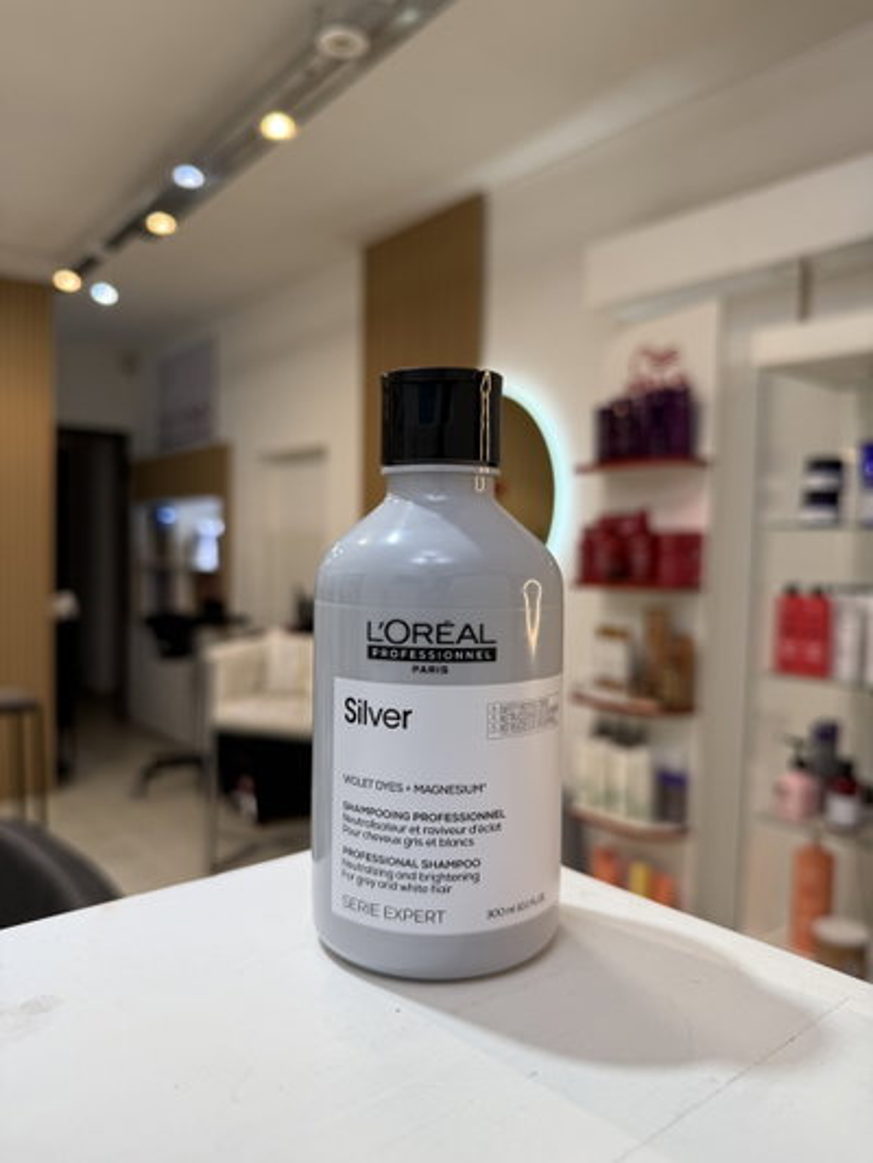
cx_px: 436
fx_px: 807
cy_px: 582
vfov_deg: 71.6
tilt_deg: -2.0
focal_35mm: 24
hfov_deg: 56.8
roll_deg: -0.9
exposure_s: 1/121
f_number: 1.78
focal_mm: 6.76
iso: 64
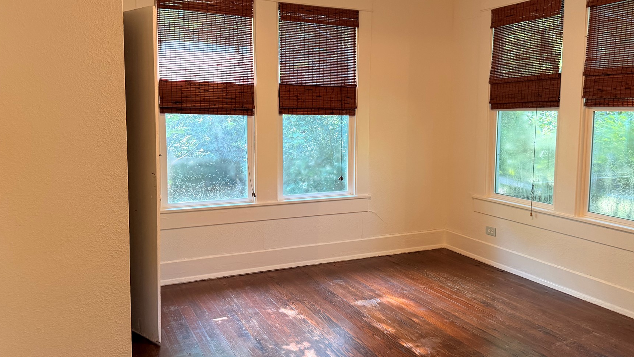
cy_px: 163
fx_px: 521
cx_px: 330
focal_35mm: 31
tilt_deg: -7.2
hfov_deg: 62.6
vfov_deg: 37.8
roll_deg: -2.6
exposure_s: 1/60
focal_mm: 6.76
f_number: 1.78
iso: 250
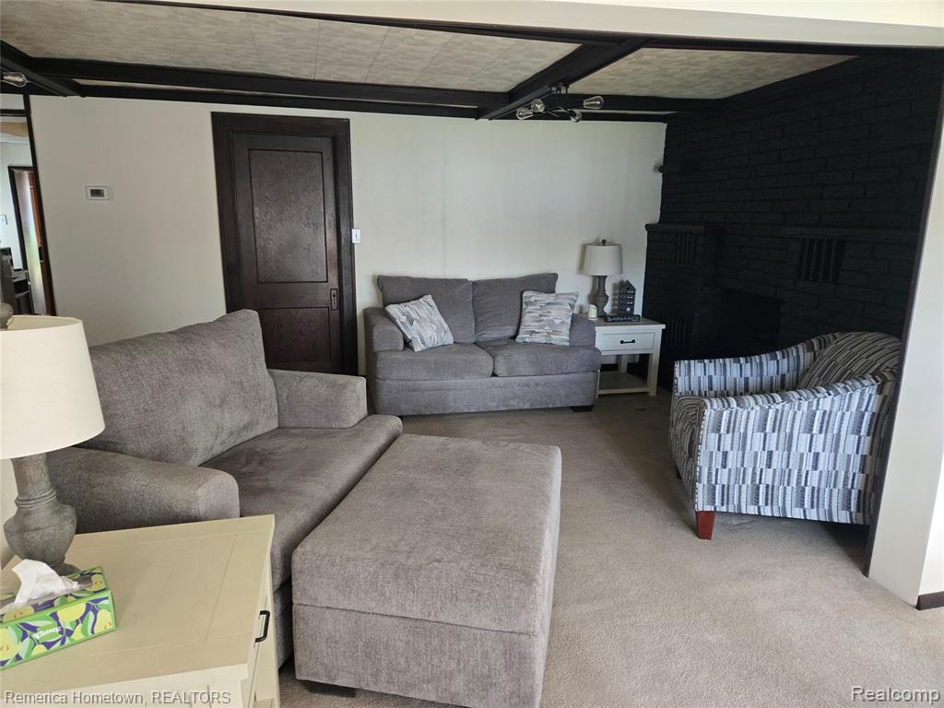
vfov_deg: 58.9
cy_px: 354
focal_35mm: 23
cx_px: 472
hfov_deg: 73.9
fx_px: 627
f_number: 1.8
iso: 320
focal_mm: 5.4
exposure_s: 1/120
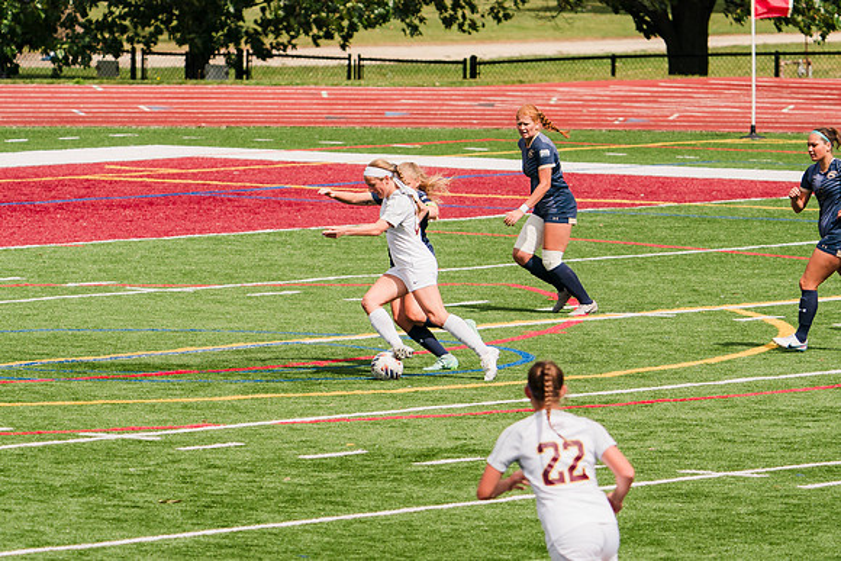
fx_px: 9030
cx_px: 466
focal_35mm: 386
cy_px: 304
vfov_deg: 3.6
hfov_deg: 5.3
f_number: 5.6
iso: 200
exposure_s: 1/1600
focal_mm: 257
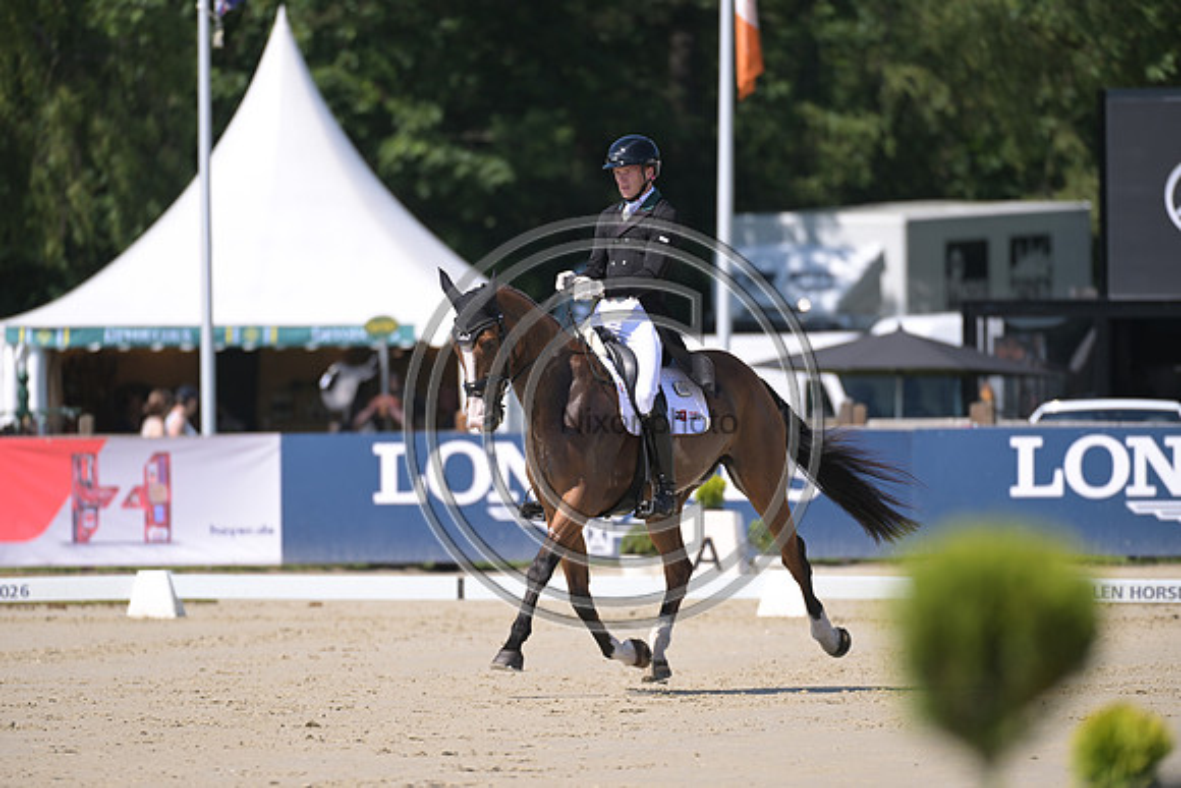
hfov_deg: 5.2
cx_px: 590
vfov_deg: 3.4
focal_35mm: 400
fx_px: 13125
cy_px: 394
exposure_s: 1/1250
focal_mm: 400
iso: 250
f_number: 5
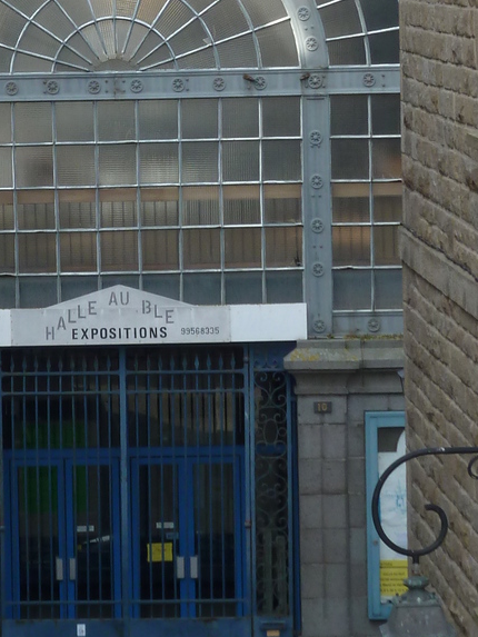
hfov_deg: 7.9
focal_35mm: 187
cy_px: 36
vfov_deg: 10.5
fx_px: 3442
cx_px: 100
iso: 80
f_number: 4.1
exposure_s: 1/160
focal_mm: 11
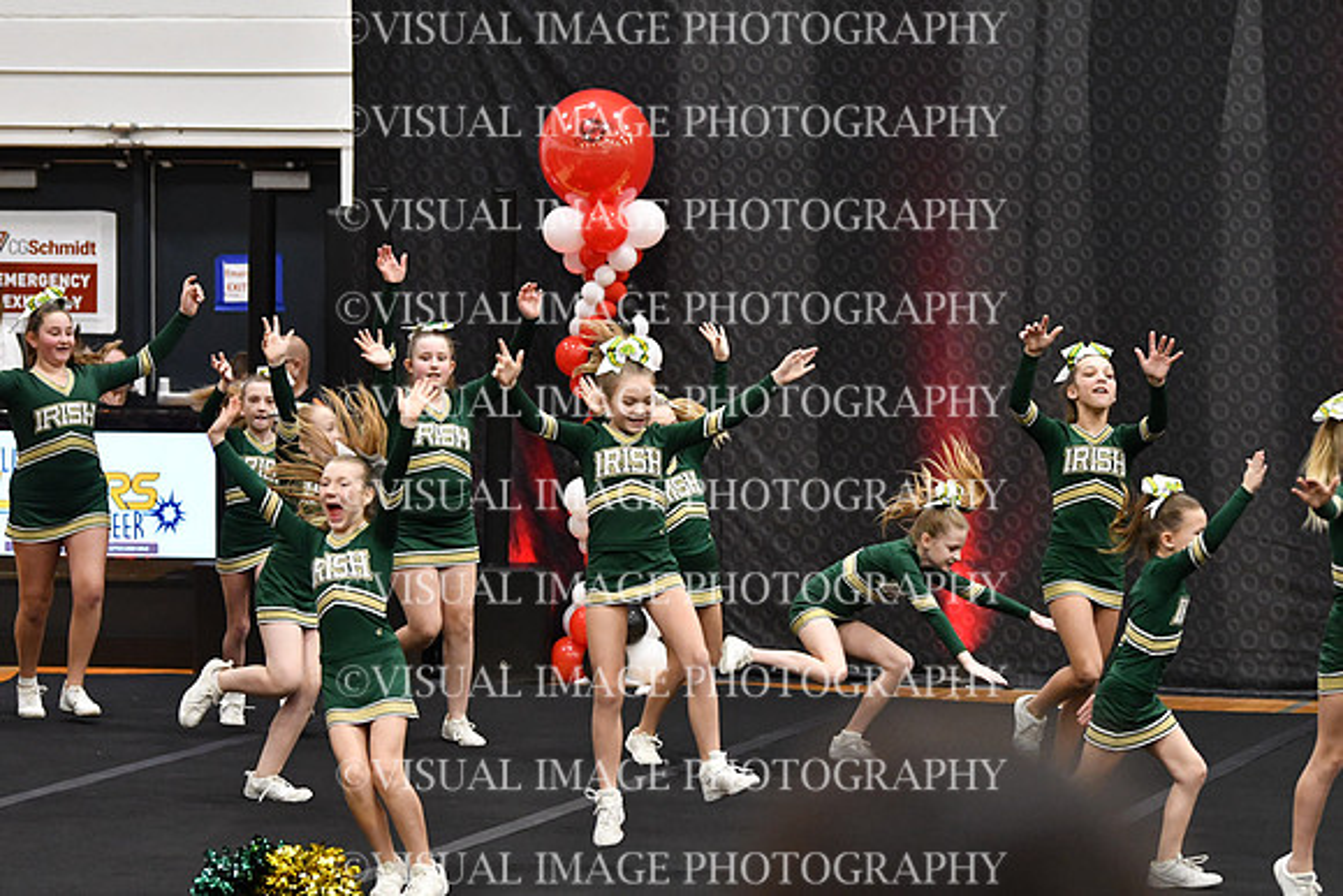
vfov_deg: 8.2
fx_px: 6269
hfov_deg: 12.2
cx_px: 672
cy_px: 448
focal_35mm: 168
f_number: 2.8
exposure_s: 1/800
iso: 5000
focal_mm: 112
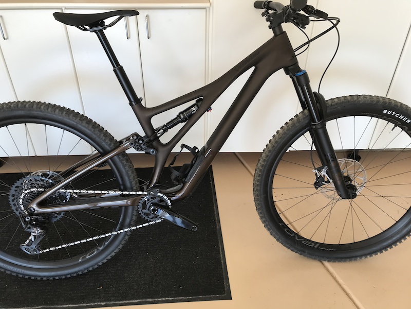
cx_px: 206
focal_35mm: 28
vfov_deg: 49.7
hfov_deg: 63.4
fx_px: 332
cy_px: 154
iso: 20
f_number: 1.8
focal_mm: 3.99
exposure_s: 1/120
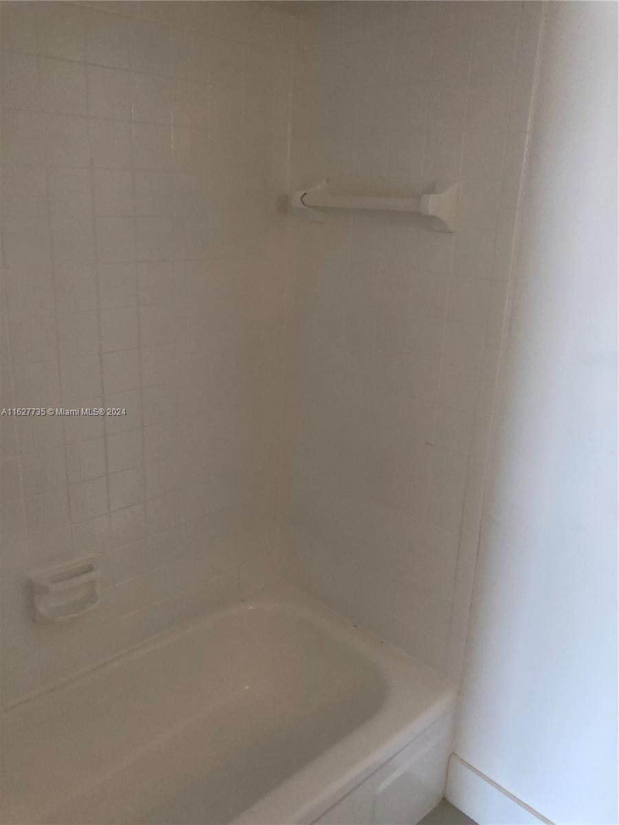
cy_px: 412
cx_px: 310
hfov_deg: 49.7
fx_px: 668
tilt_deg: -18.2
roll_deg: -2.6
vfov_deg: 63.4
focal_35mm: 28
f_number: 1.8
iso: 25
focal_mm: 3.99
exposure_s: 1/40
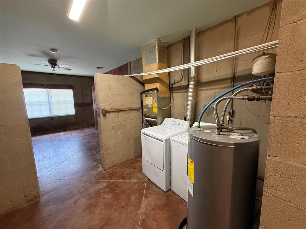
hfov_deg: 102.1
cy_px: 114
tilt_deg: -7.0
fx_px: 124
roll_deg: +0.9
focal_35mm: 14
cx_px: 153
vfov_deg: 85.7
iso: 400
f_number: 2.2
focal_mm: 2.22
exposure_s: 1/60
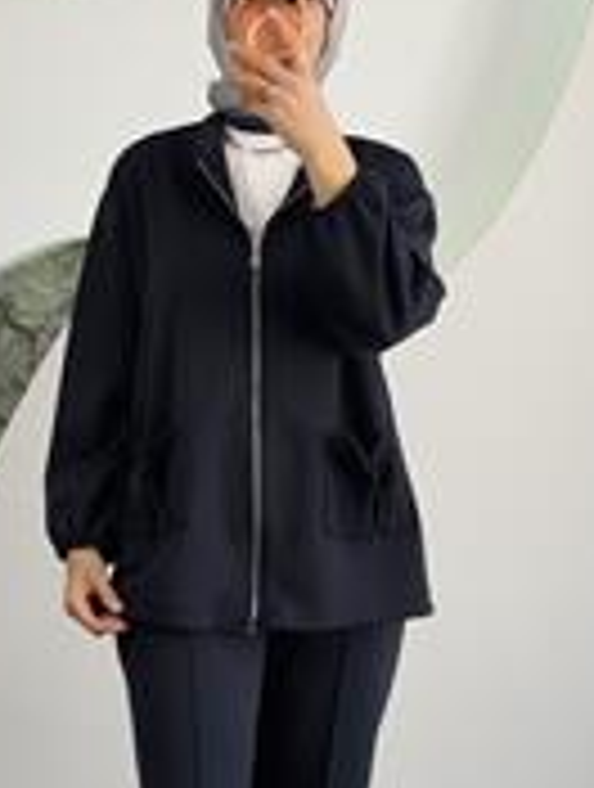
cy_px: 394
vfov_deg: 17.4
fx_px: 2576
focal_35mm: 113
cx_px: 274
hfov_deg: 13.2
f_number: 1.78
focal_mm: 6.76
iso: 64
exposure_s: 1/411
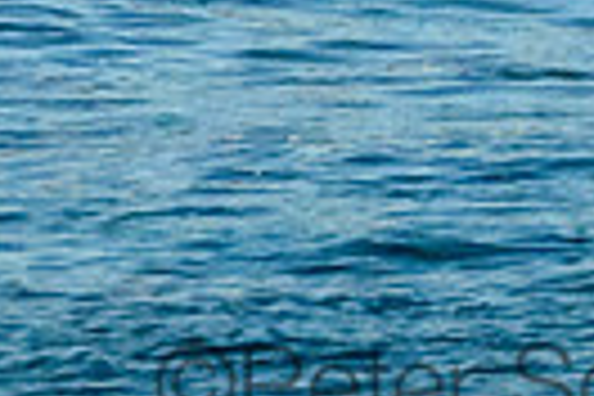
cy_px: -383
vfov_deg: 0.3
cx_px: 640
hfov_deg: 0.4
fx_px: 79804
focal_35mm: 4837
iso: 4500
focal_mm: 800
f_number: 11
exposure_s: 1/2000
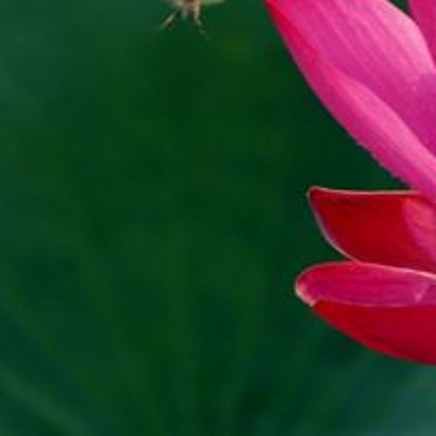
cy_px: 109
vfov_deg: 2.6
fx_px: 9757
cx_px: 367
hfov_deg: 2.6
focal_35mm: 685
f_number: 5.6
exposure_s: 1/160
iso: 100
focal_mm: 135
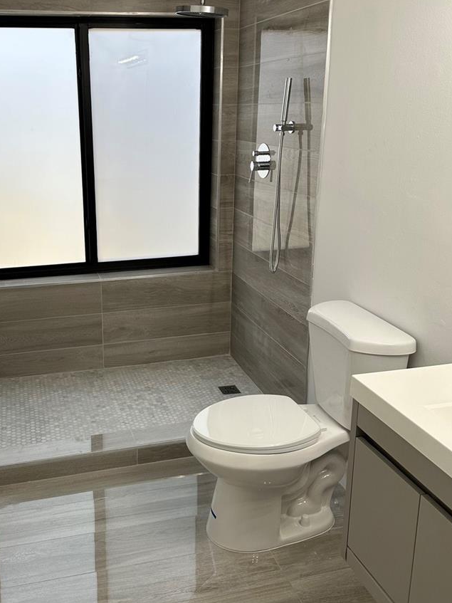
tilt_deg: -13.3
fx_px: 592
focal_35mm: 34
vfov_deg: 53.8
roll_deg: +0.5
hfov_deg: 41.2
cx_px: 145
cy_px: 263
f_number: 1.78
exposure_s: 1/153
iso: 64
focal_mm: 6.86
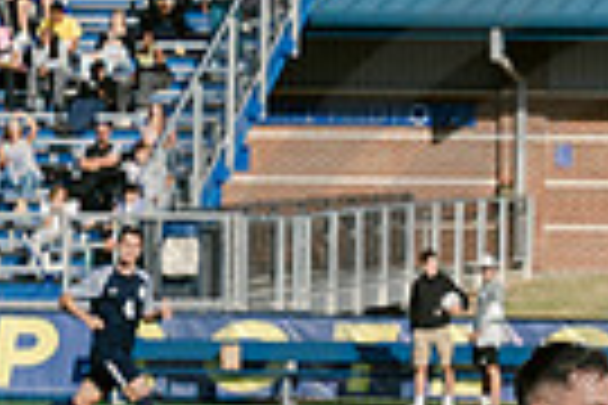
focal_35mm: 443
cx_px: 1282
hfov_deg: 4.6
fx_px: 7481
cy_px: 664
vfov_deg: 3.1
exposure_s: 1/3200
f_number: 5.6
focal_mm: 70
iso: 640
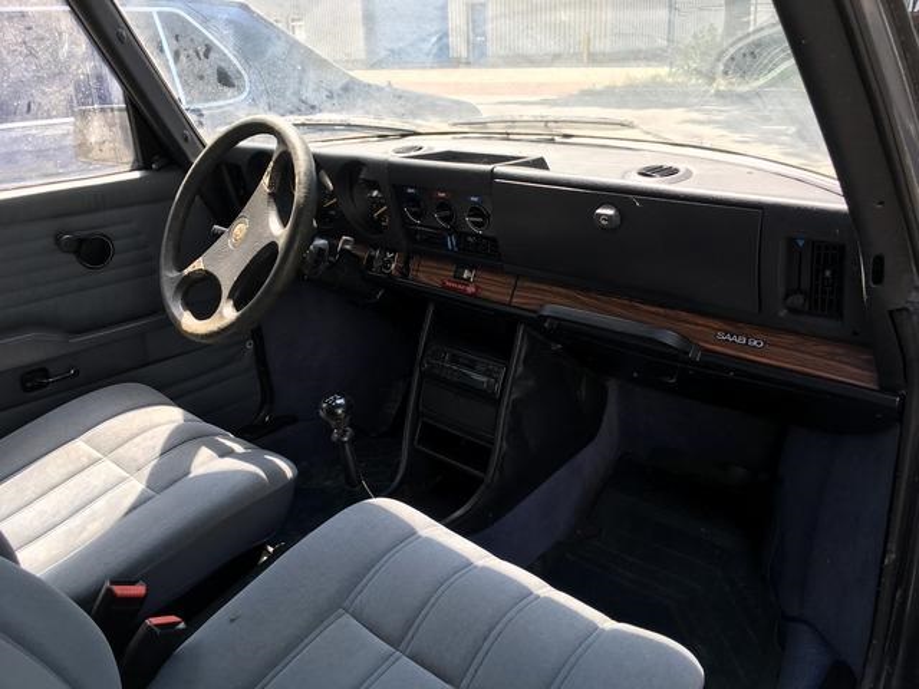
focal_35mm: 29
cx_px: 460
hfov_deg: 61.7
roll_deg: +3.1
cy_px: 344
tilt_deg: -19.7
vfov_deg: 48.2
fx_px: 770
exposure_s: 1/190
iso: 25
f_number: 2.2
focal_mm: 4.15
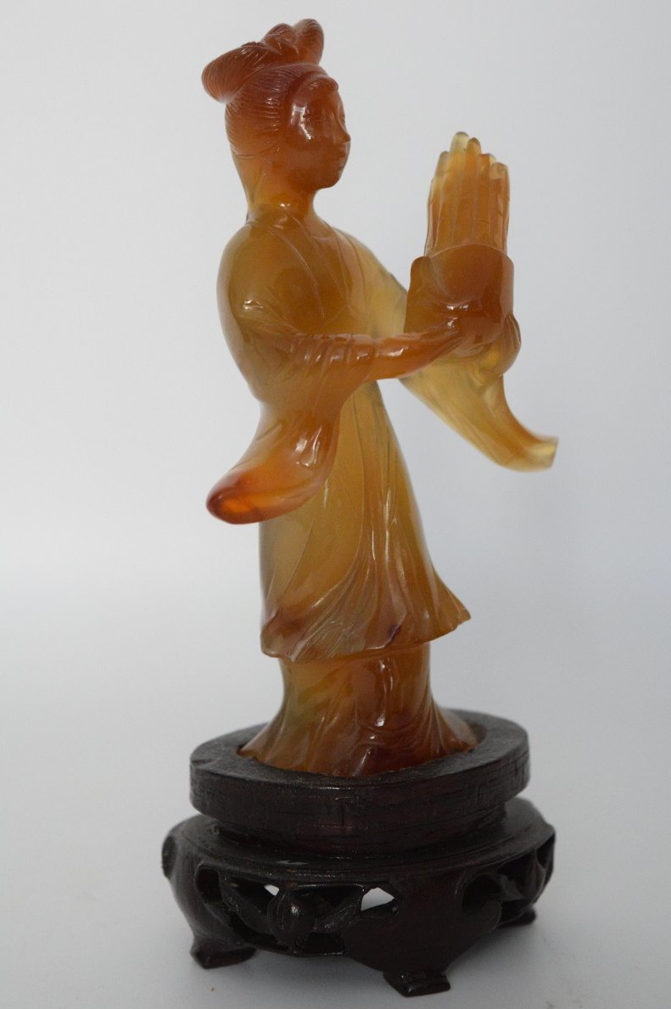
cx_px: 336
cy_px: 504
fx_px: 2016
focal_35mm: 72
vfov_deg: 28.1
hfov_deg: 18.9
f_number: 5.3
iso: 2800
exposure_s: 1/125
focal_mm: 48
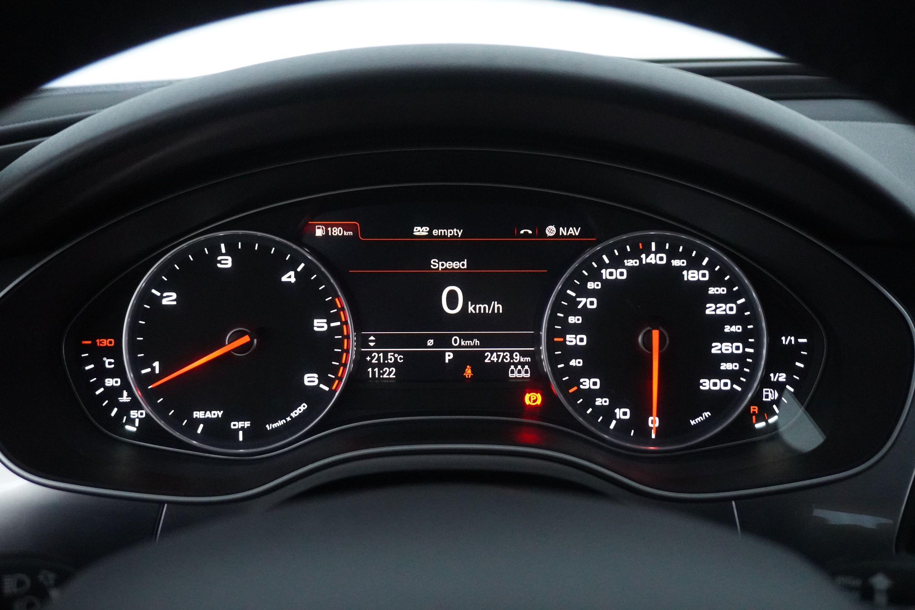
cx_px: 458
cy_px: 305
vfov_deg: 41.7
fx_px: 801
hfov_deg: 59.5
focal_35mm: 32
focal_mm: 21
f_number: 4
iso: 6400
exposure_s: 1/160
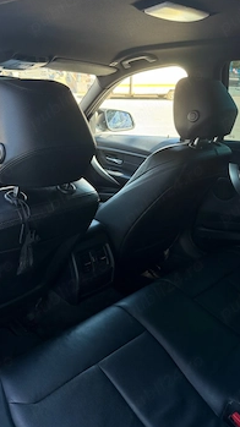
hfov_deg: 38.7
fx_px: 340
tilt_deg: -23.8
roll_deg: -2.0
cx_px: 93
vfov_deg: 64.3
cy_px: 209
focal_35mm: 30
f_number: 1.78
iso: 200
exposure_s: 1/119
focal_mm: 6.76
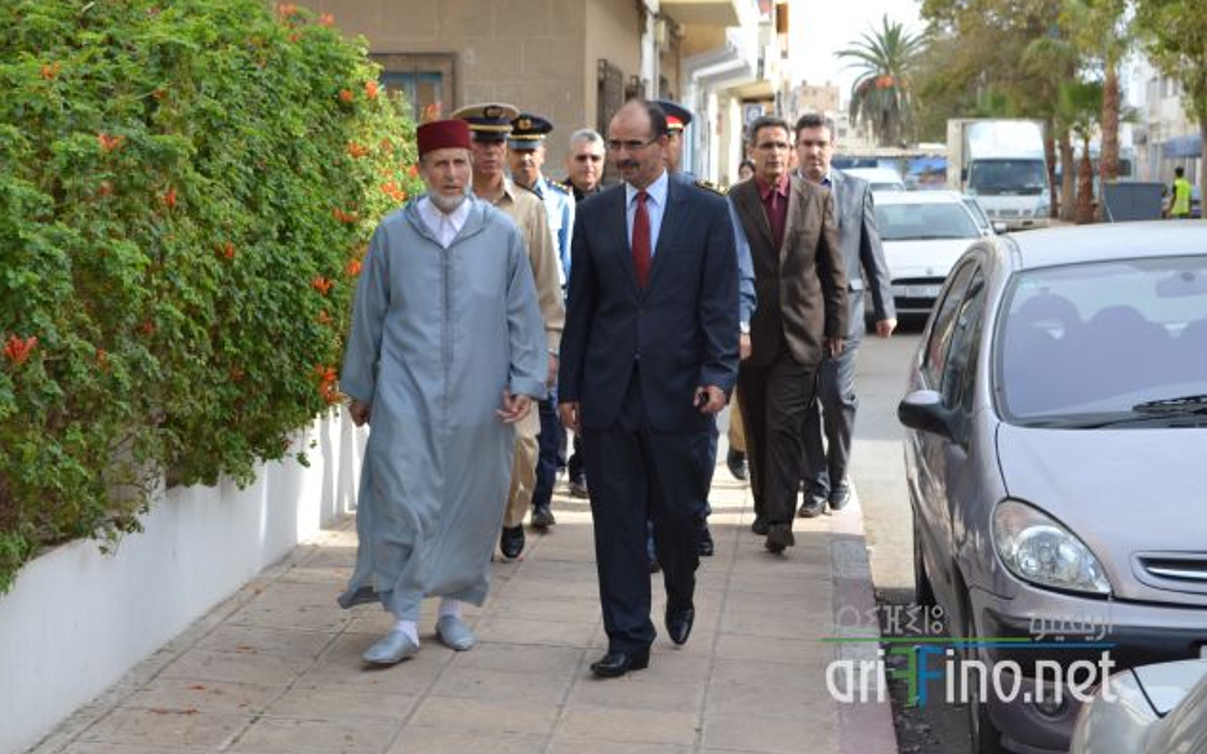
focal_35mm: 71
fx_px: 2335
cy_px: 388
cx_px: 602
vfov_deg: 18.3
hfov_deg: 29.0
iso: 100
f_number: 7.1
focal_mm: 46
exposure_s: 1/200
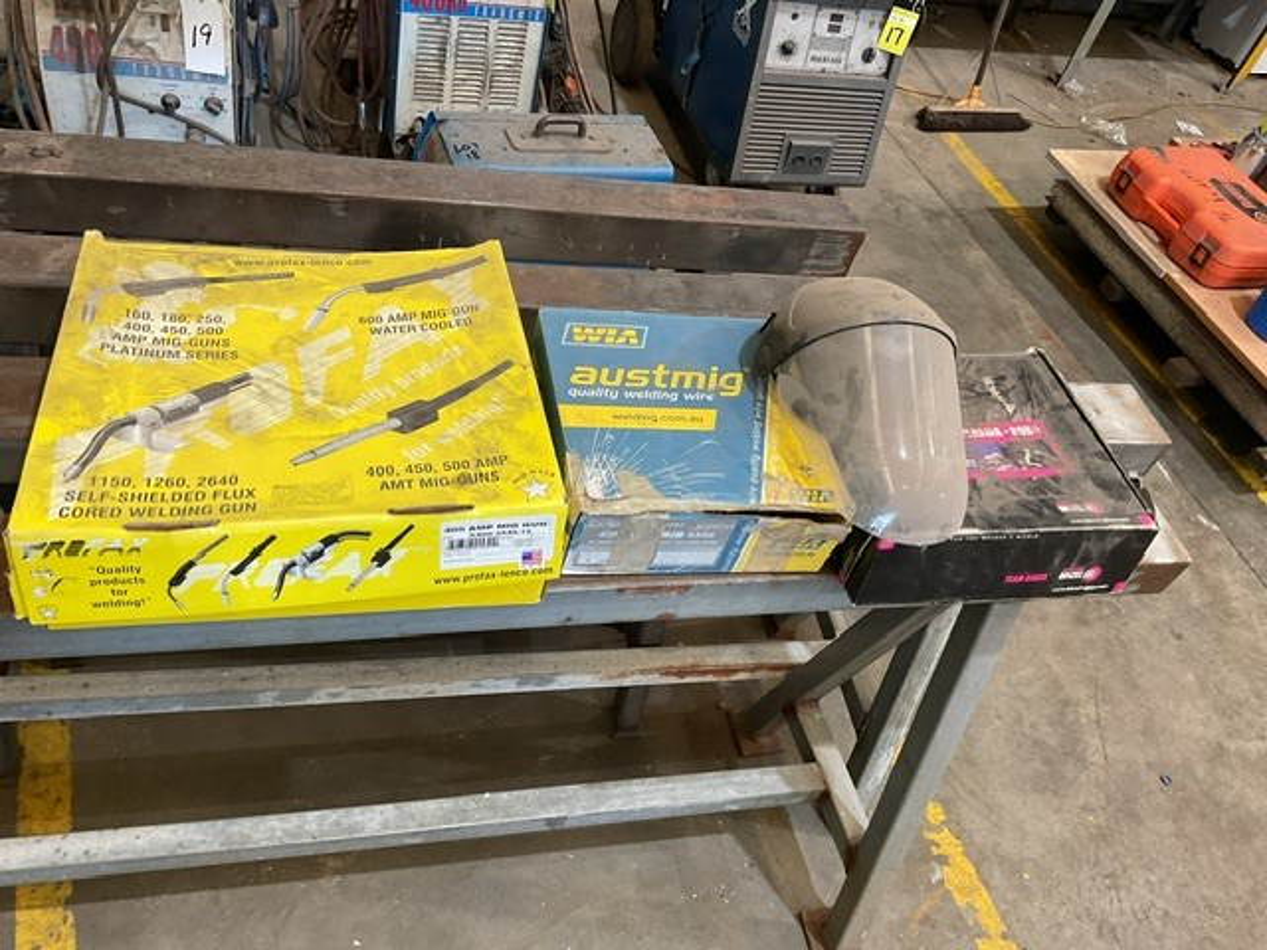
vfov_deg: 48.2
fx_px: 1061
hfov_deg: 61.7
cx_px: 634
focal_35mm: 29
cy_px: 475
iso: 100
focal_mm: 3
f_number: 1.8
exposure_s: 1/60
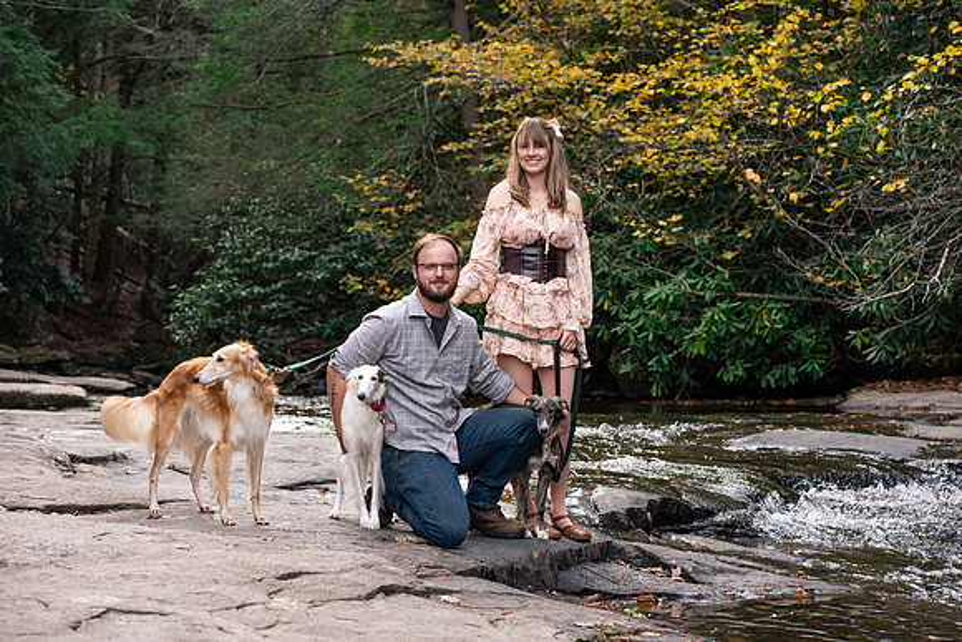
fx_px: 2338
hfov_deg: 23.3
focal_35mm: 87
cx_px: 481
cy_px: 321
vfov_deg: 15.6
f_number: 5
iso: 1000
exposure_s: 1/400
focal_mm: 85
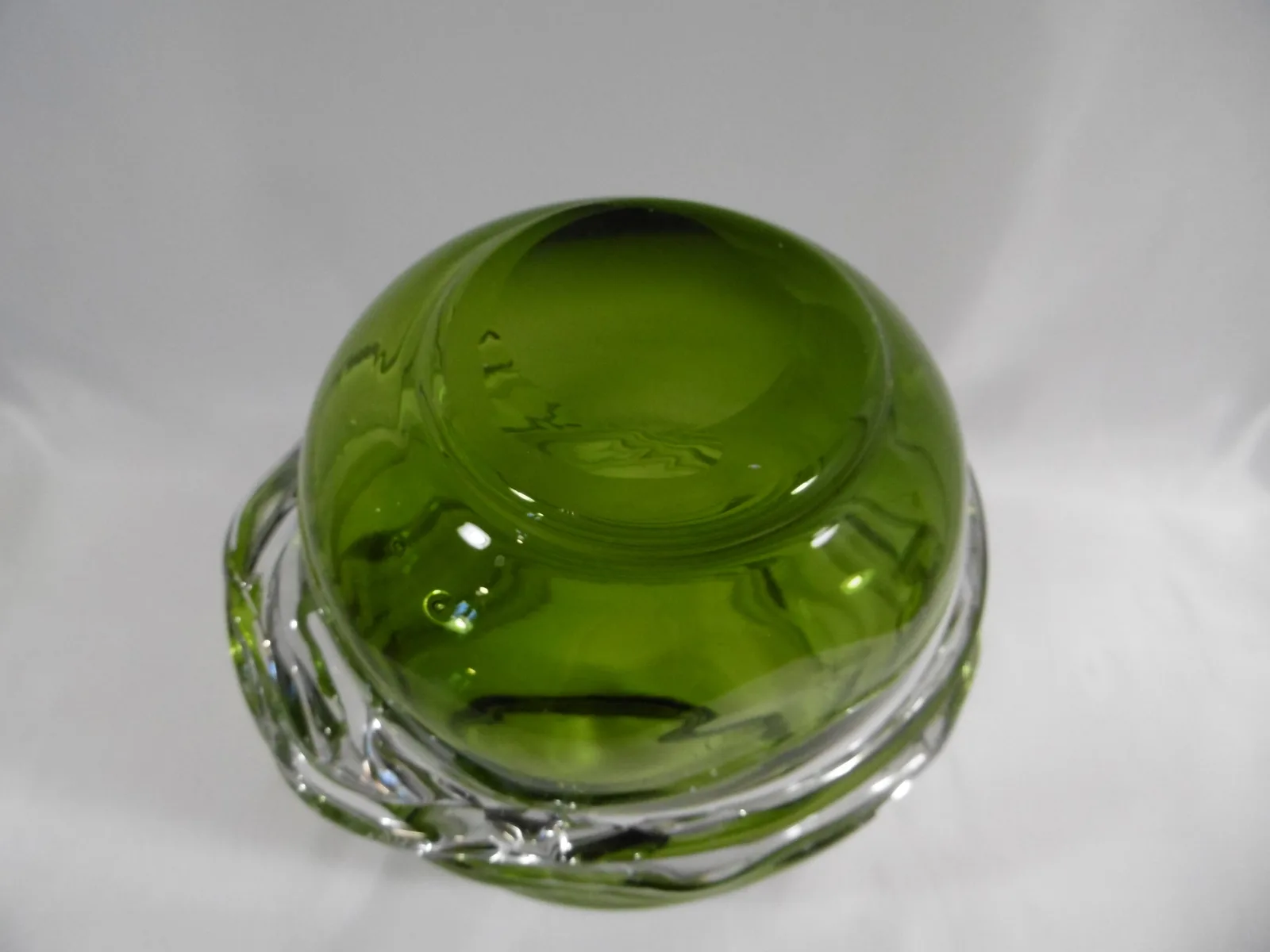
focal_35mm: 24
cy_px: 476
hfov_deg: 71.6
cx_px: 635
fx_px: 881
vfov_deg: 56.8
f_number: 3.1
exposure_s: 1/60
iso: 320
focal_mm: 4.3
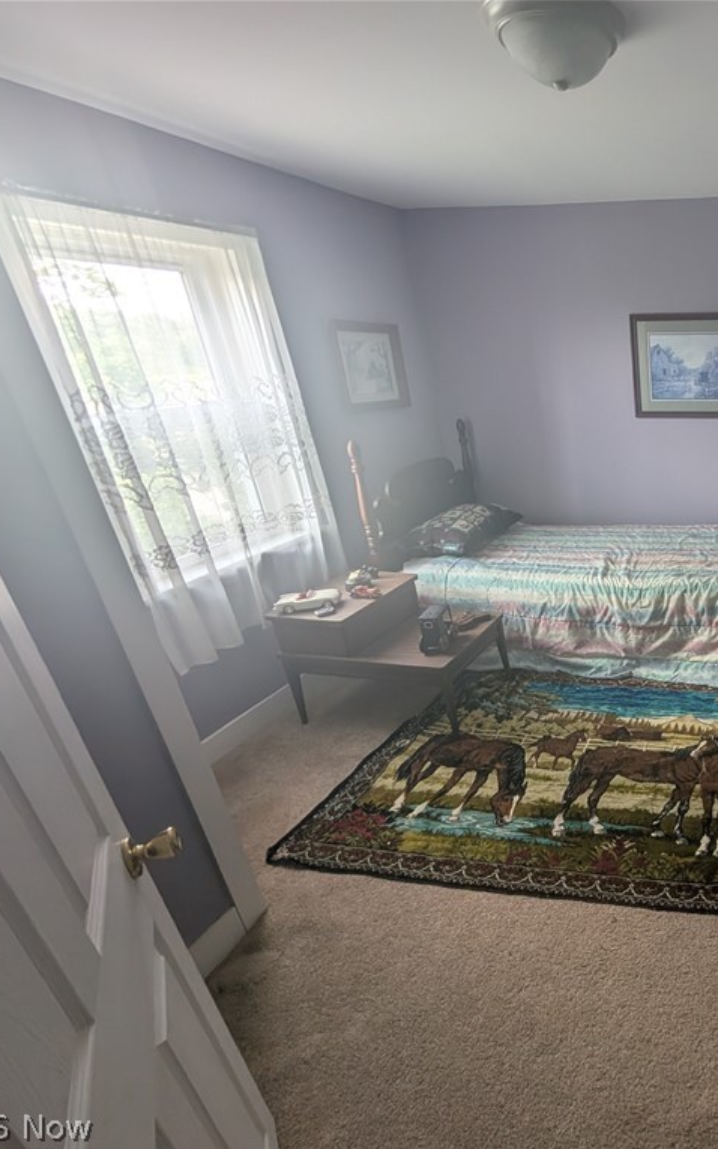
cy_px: 575
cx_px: 702
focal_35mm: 17
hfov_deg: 54.5
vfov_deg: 94.4
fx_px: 532
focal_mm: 2.02
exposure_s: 1/44.7
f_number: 1.7
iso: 55
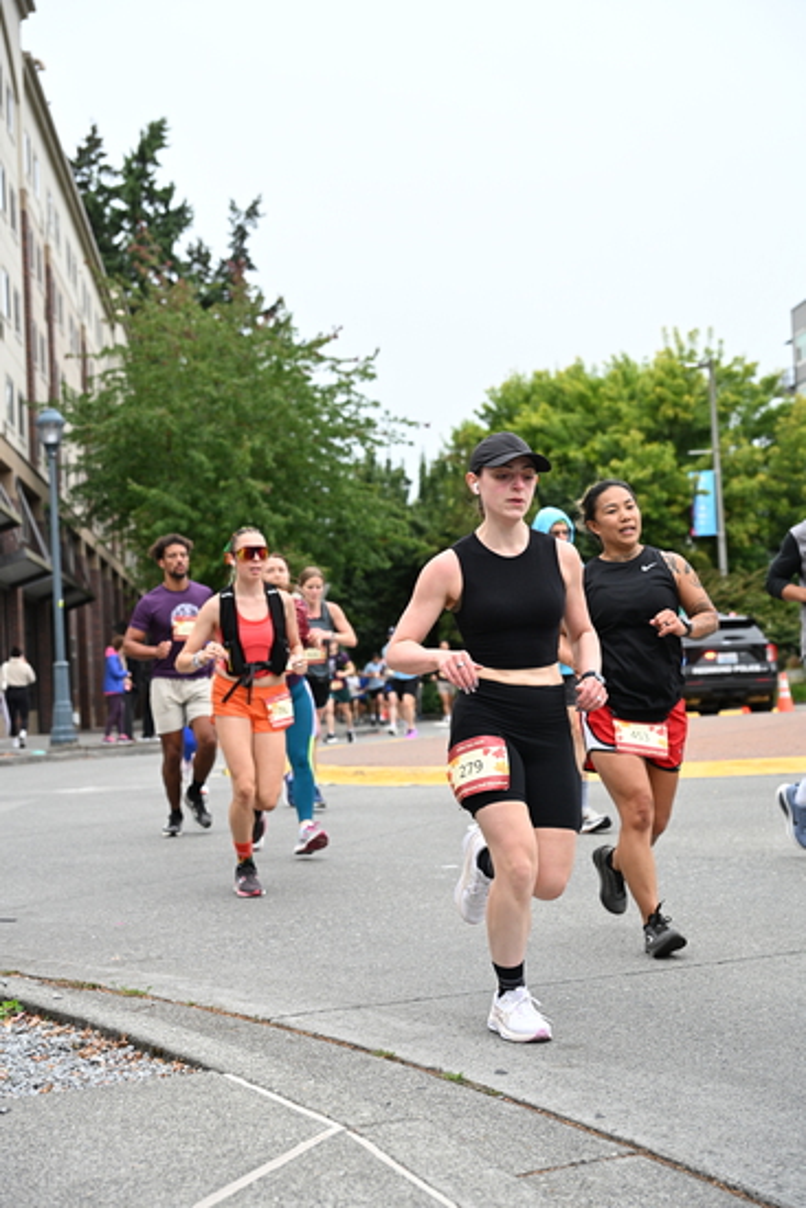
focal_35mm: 52
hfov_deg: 26.0
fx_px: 1745
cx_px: 403
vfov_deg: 38.2
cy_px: 604
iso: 1600
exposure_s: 1/800
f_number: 4
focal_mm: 52
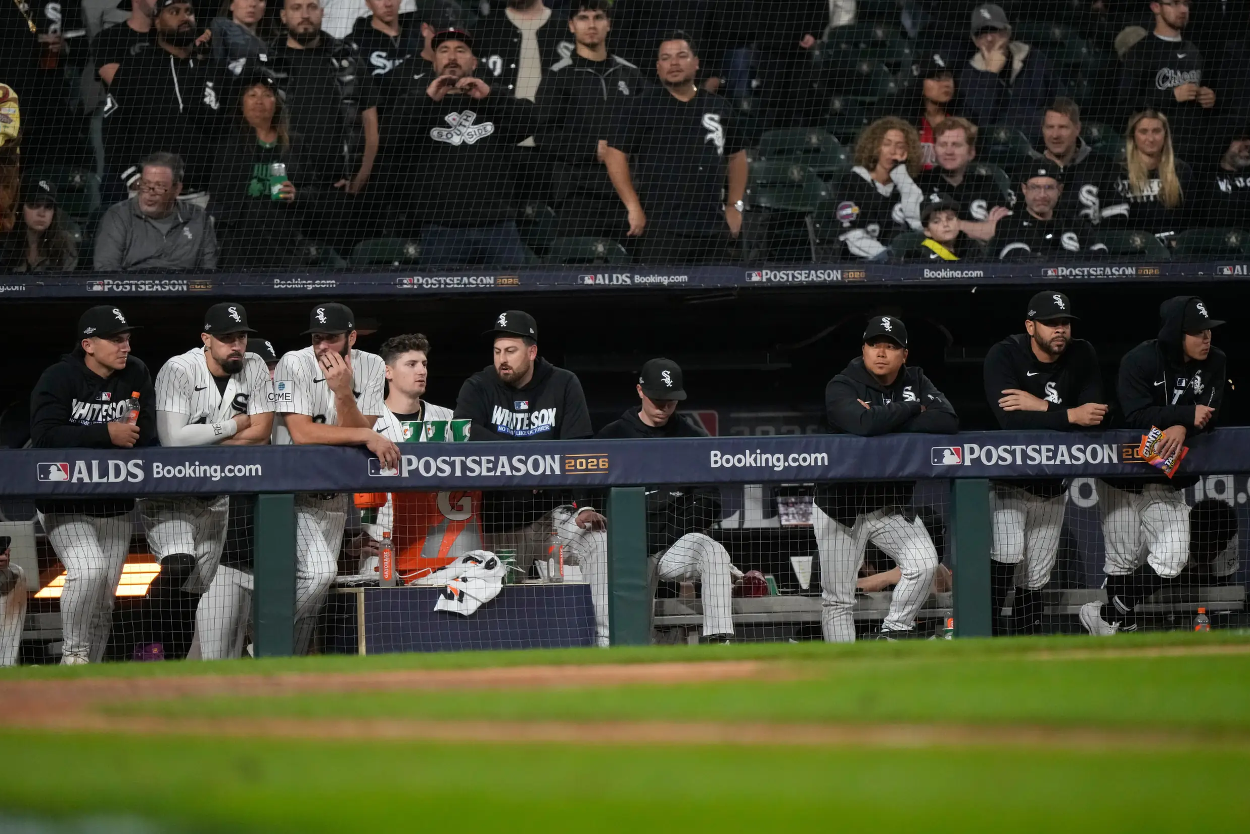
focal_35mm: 414
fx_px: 14375
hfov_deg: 5.0
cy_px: 426
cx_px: 622
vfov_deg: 3.3
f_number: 2.8
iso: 4000
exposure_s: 1/3200
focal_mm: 400
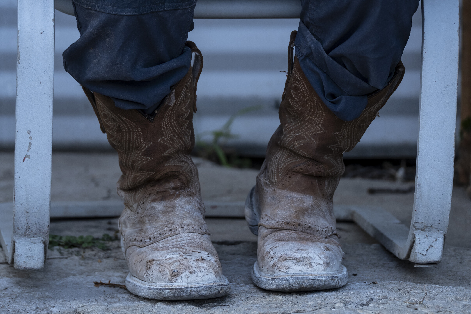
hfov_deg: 8.3
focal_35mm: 247
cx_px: 236
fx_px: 3232
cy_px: 157
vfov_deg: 5.6
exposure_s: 1/250
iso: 400
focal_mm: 164.6
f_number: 4.8
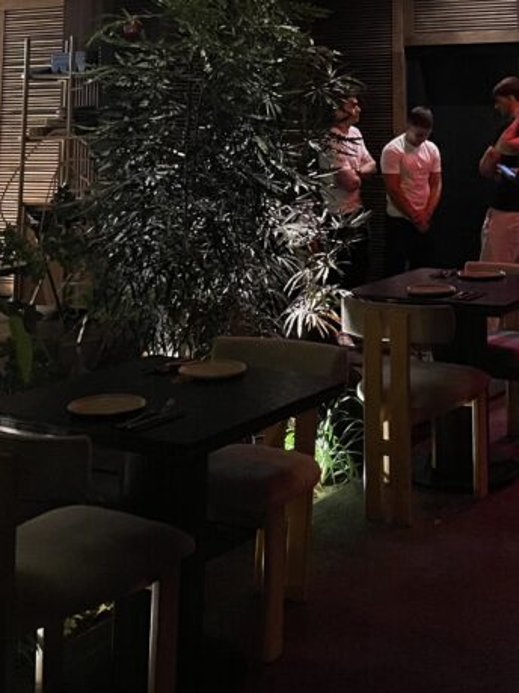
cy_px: -75
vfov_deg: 29.8
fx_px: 1160
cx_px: 422
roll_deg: +1.3
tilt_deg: +9.4
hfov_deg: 24.8
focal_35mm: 58
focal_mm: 4.2
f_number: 1.6
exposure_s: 1/30
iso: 800
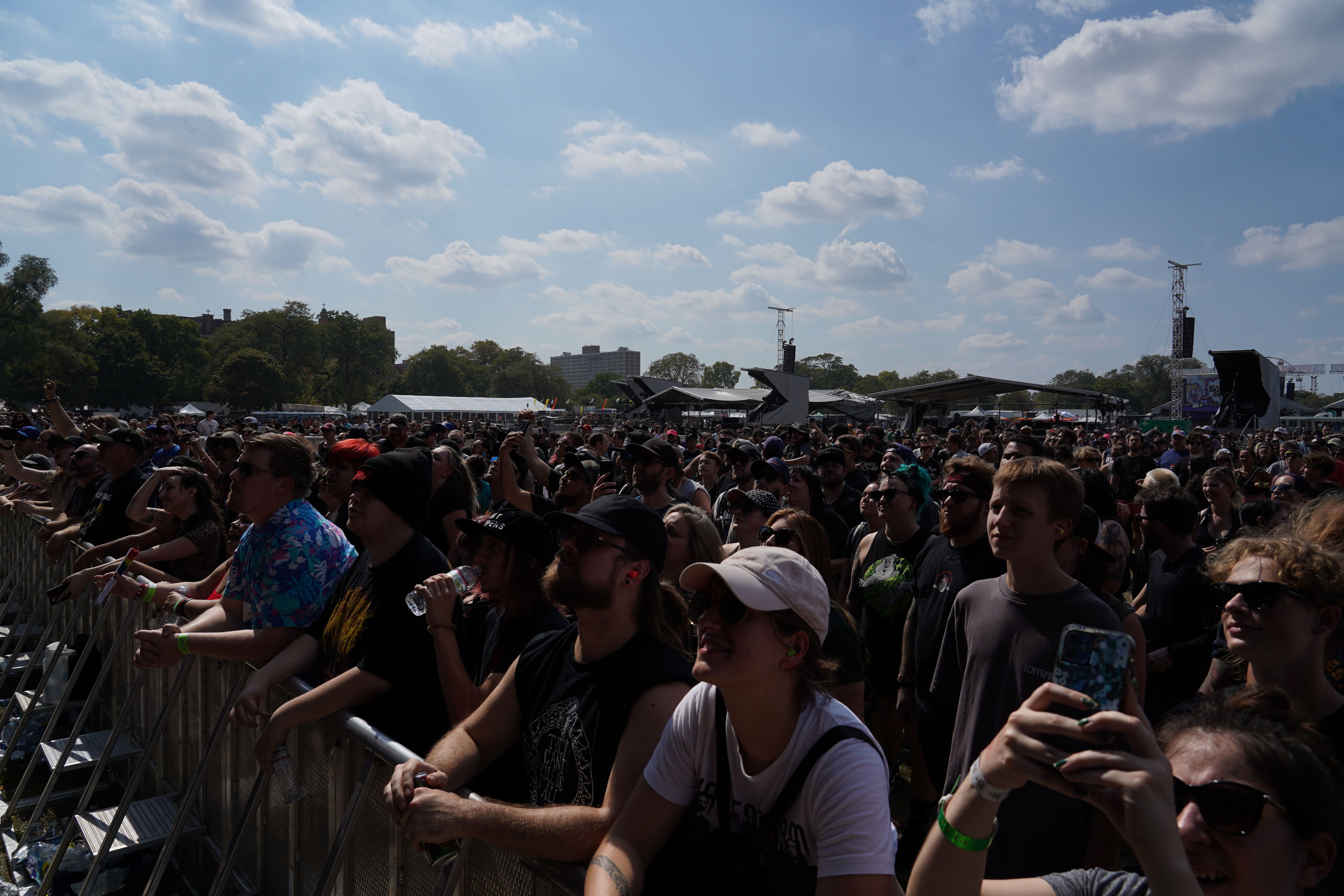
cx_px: 672
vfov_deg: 53.1
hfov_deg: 73.7
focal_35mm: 24
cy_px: 448
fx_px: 896
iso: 100
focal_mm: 24
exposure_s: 1/1000
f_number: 8
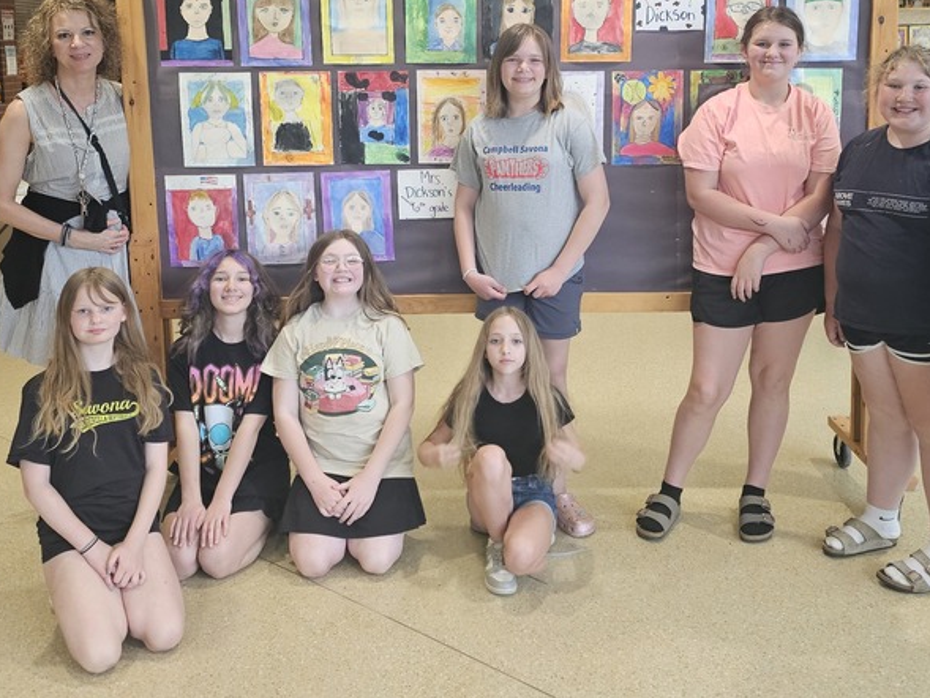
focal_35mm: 40
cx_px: 485
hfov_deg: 46.8
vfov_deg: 35.3
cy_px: 193
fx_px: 1075
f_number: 1.7
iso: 320
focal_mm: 6.3
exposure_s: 1/120
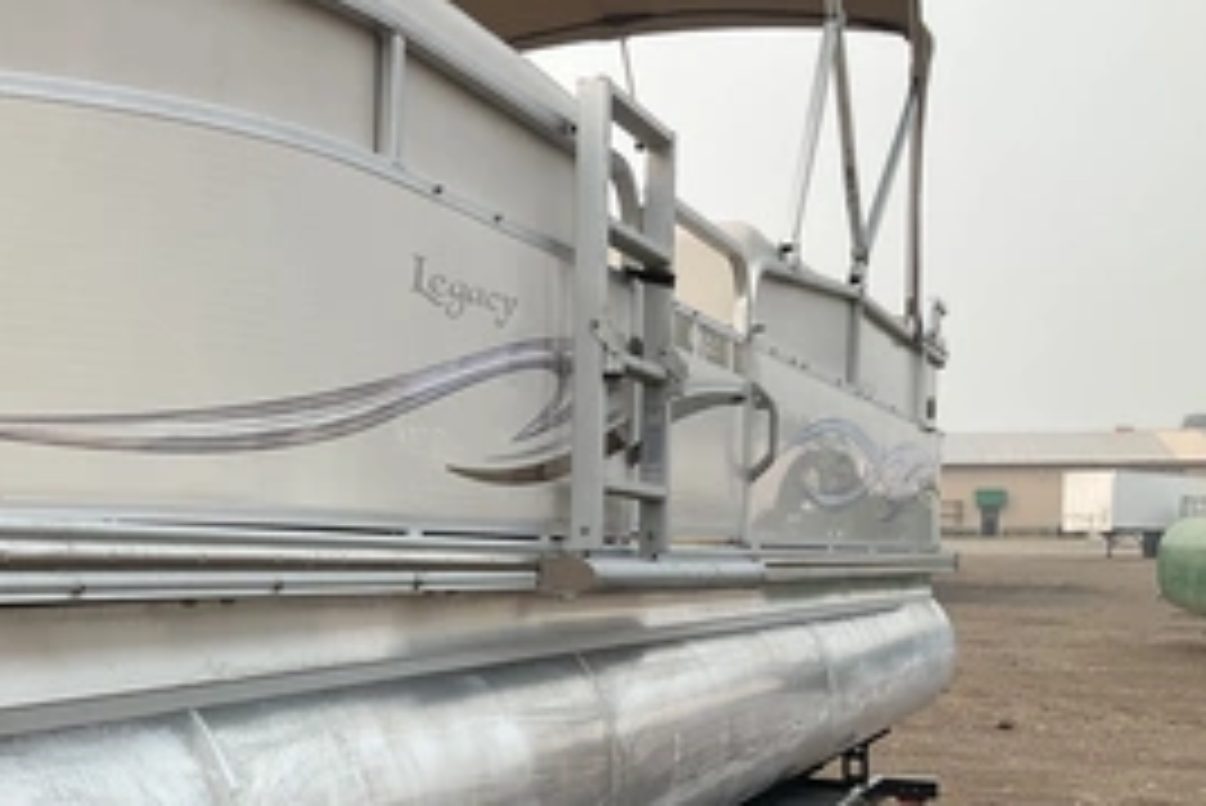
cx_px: 356
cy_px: 599
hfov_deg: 42.7
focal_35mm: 45
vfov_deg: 29.5
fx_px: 1508
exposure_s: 1/1144
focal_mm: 3
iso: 25
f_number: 1.8
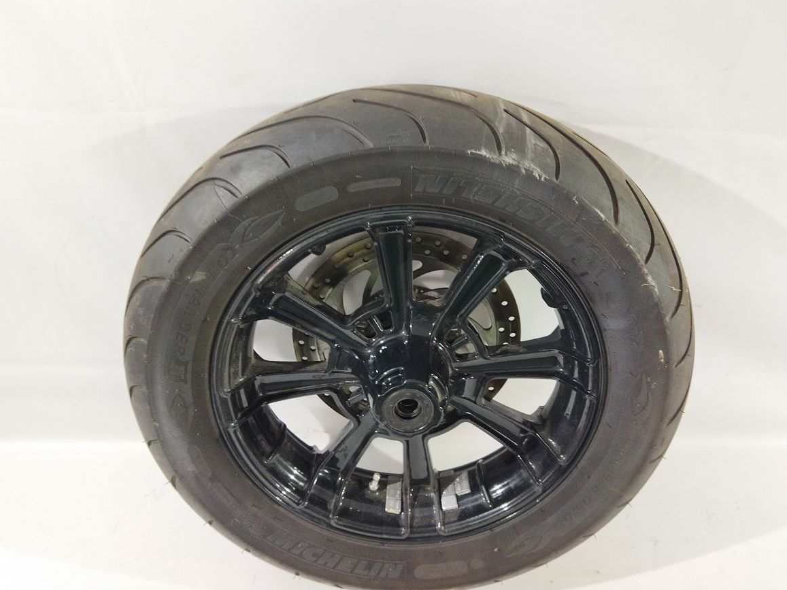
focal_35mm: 28
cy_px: 288
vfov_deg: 49.7
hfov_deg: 63.4
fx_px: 637
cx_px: 397
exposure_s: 1/25
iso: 166
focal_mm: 4.71
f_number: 1.79
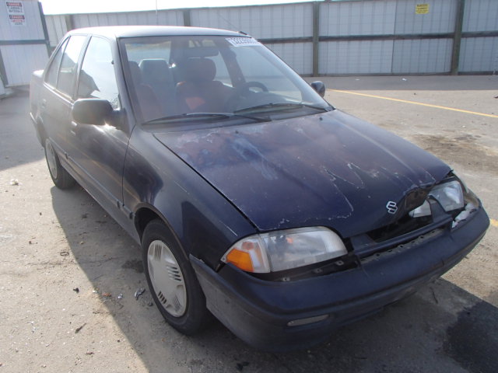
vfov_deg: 49.7
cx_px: 249
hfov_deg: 63.4
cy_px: 186
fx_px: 403
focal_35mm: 28
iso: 100
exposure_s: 1/500
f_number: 3.9
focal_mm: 5
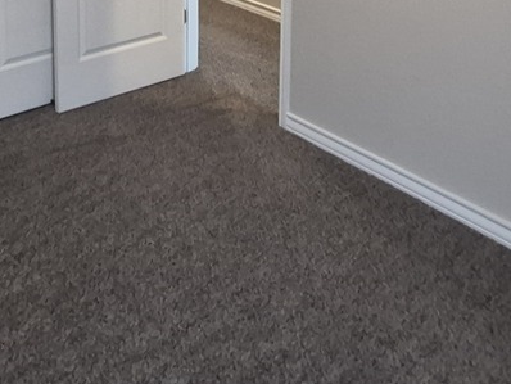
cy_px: -137
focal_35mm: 47
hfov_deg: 40.4
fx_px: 694
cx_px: 236
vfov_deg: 25.7
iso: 320
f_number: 2.2
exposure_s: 1/60
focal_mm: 1.74
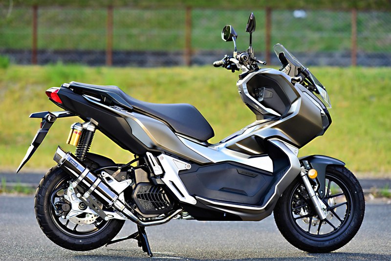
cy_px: 130
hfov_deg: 19.4
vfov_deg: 13.1
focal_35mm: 105
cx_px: 196
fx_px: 1141
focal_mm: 105
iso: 200
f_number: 2.2
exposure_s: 1/1600
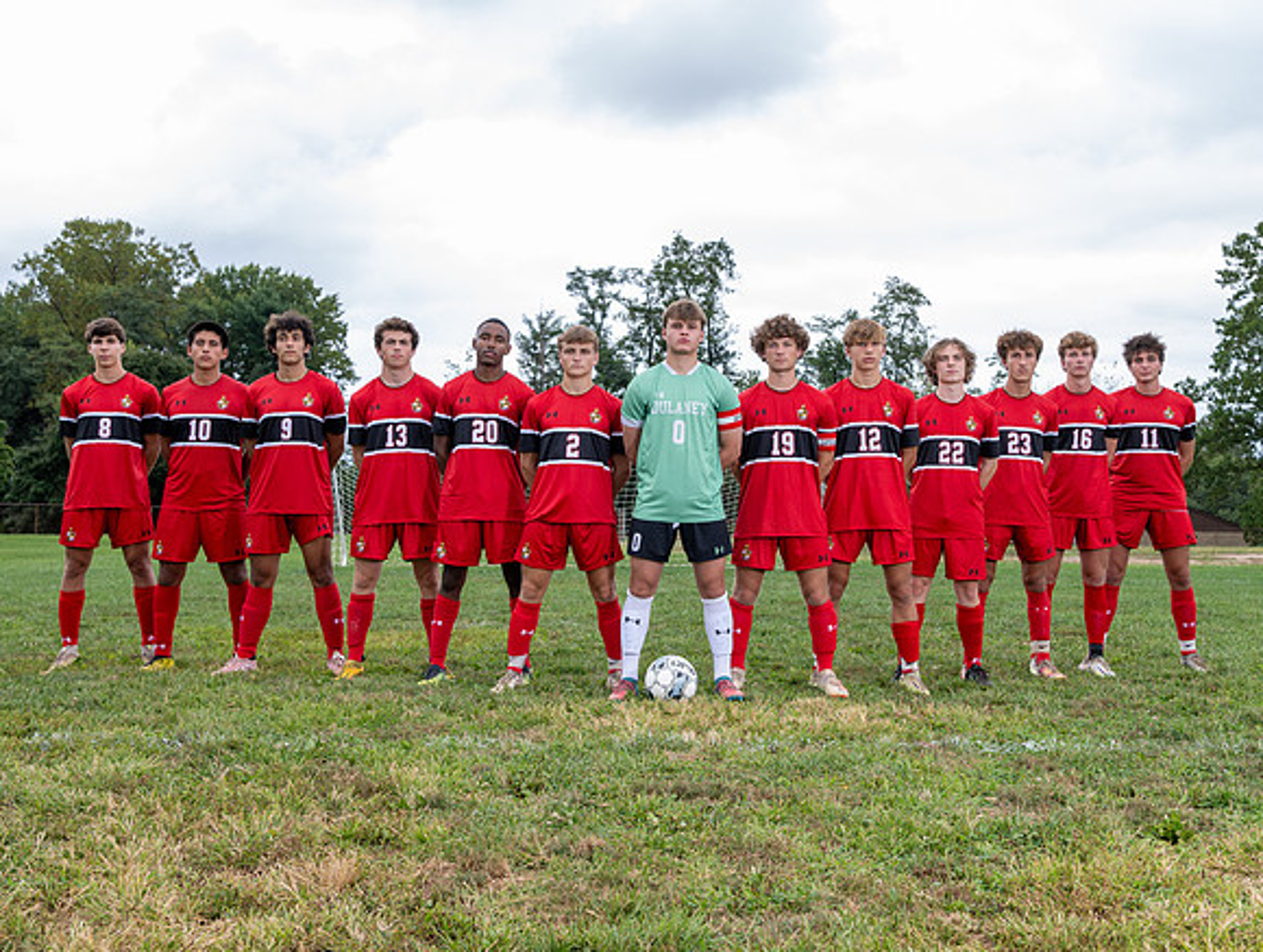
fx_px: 1563
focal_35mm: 43
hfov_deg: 43.9
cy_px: 412
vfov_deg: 33.8
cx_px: 738
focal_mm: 32
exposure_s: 1/125
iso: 160
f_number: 5.6
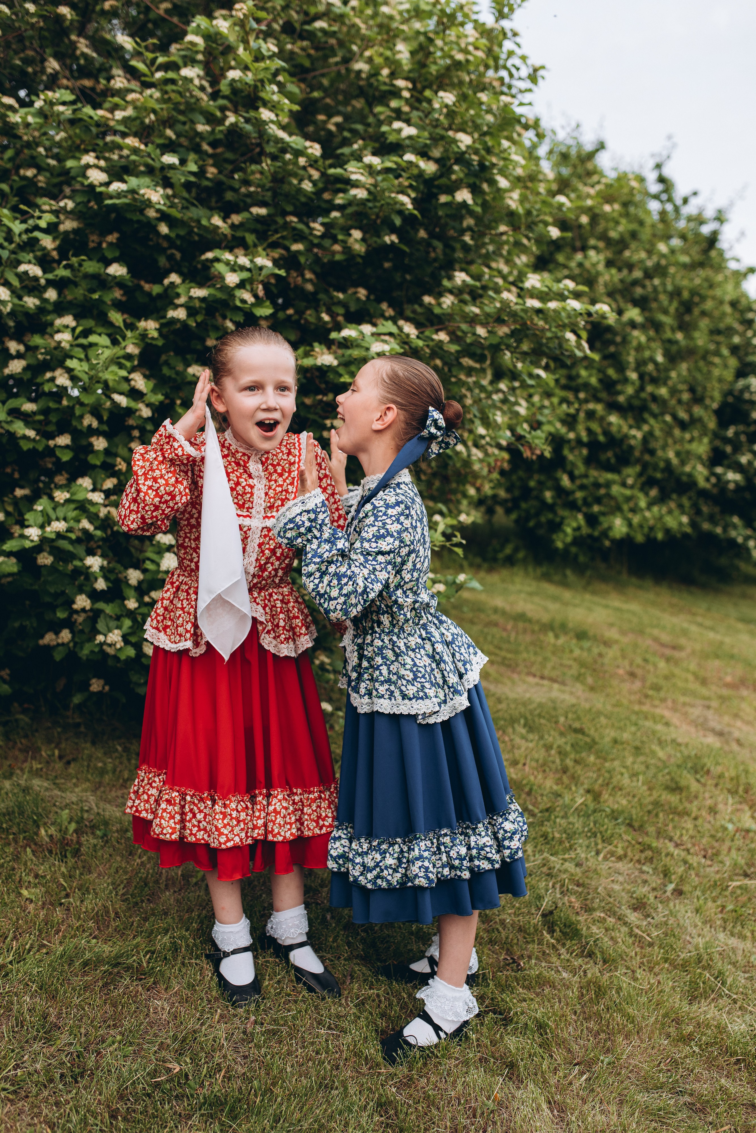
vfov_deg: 54.4
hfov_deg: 37.9
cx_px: 378
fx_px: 1101
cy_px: 566
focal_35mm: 35
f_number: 2.8
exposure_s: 1/800
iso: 250
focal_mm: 35
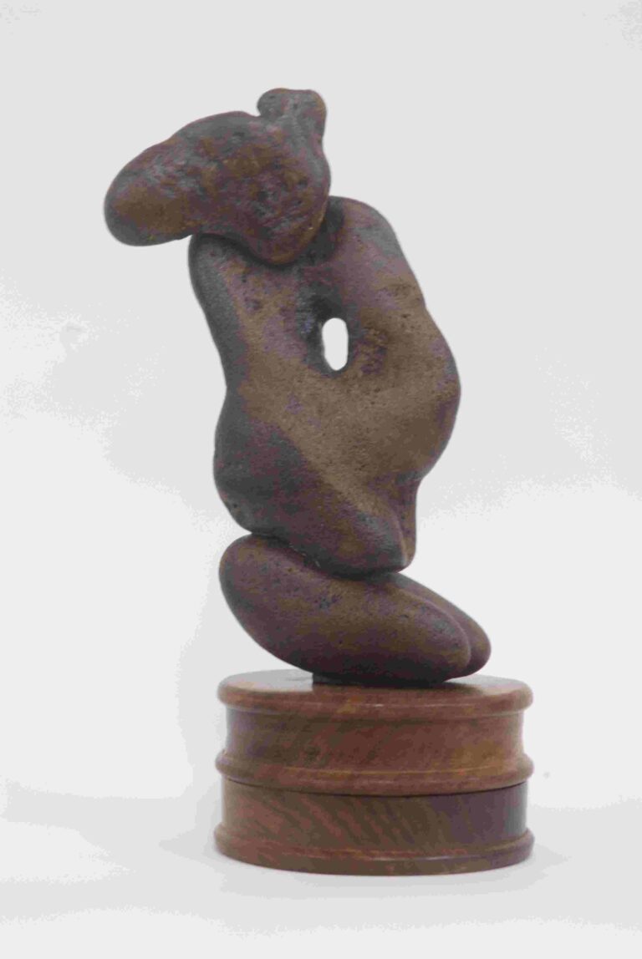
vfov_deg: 19.4
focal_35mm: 105
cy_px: 480
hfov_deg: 13.1
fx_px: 2802
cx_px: 321
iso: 320
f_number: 16
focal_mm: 70
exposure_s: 1/1.3
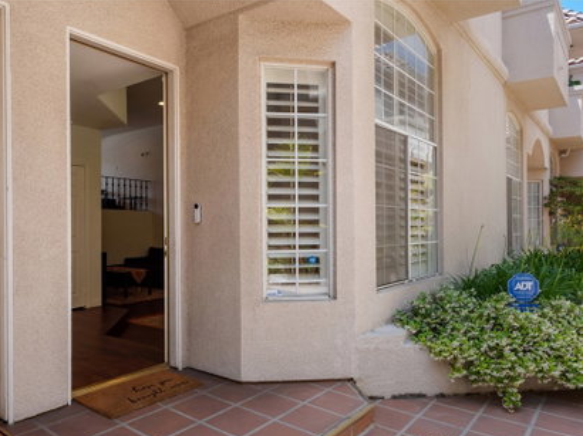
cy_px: 226
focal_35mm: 27
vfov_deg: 51.3
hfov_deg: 65.2
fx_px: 454
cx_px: 265
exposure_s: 1/90
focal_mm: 24
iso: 400
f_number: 11
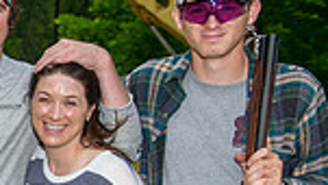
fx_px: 1227
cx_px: -217
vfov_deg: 8.5
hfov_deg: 13.9
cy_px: 237
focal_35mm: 141
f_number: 3.5
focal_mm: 35
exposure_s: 1/100
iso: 640
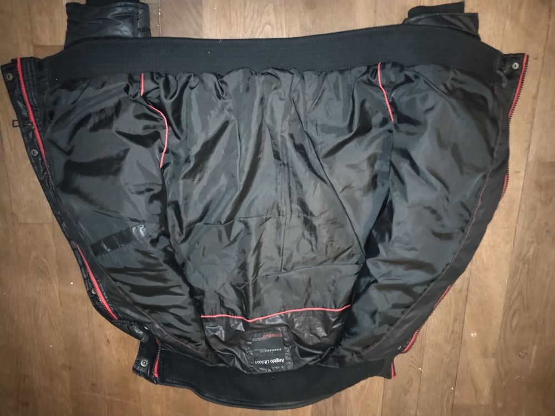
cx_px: 278
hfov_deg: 67.3
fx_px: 417
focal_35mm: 26
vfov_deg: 53.1
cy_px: 208
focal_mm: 4.75
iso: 5386
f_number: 1.8
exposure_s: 1/12.5
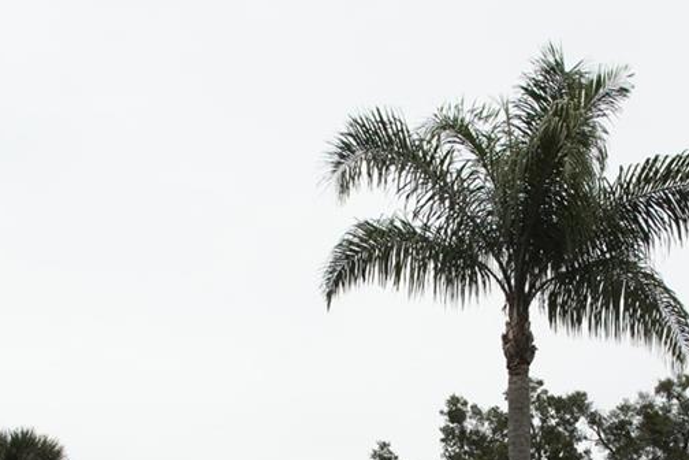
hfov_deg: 35.0
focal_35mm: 57
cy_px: 563
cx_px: 432
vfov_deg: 22.0
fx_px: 1085
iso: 500
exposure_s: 1/800
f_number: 6.3
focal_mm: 11.9
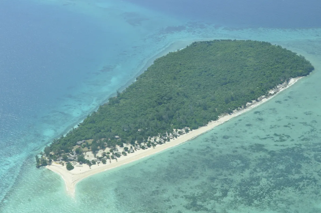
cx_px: 140
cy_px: 125
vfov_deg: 21.2
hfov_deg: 31.4
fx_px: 570
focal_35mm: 64
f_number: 9.5
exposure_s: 1/350
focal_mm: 32
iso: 200
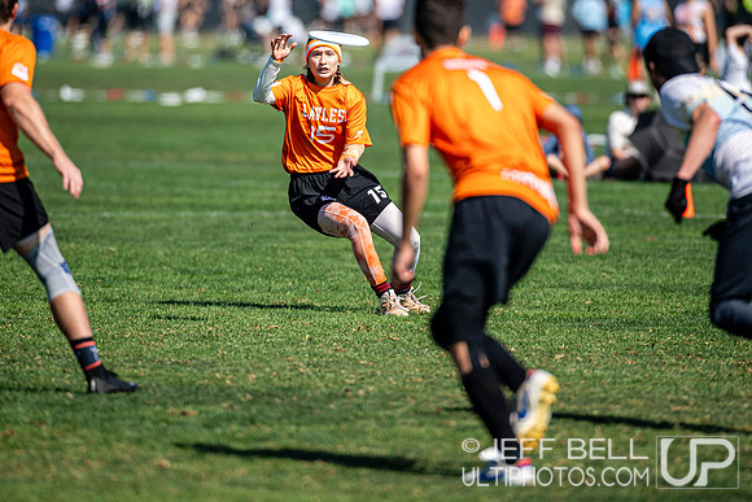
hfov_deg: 4.6
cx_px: 380
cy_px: 143
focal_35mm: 446
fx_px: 9318
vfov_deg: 3.1
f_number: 3.2
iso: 160
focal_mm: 300
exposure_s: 1/2500
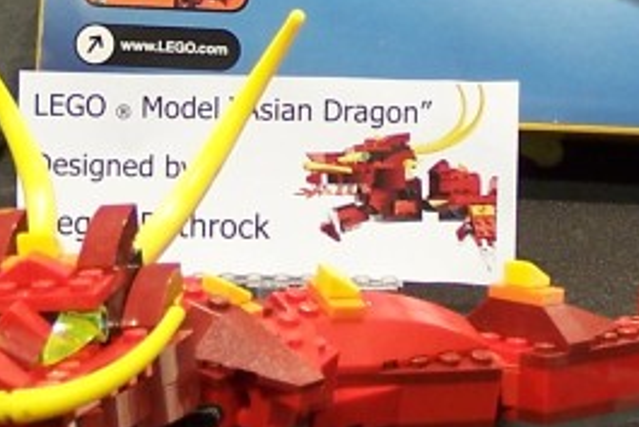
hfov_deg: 8.7
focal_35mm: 237
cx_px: 376
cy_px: 7
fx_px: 4209
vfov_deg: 5.8
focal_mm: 9.8
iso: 80
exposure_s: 1/2
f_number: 3.1
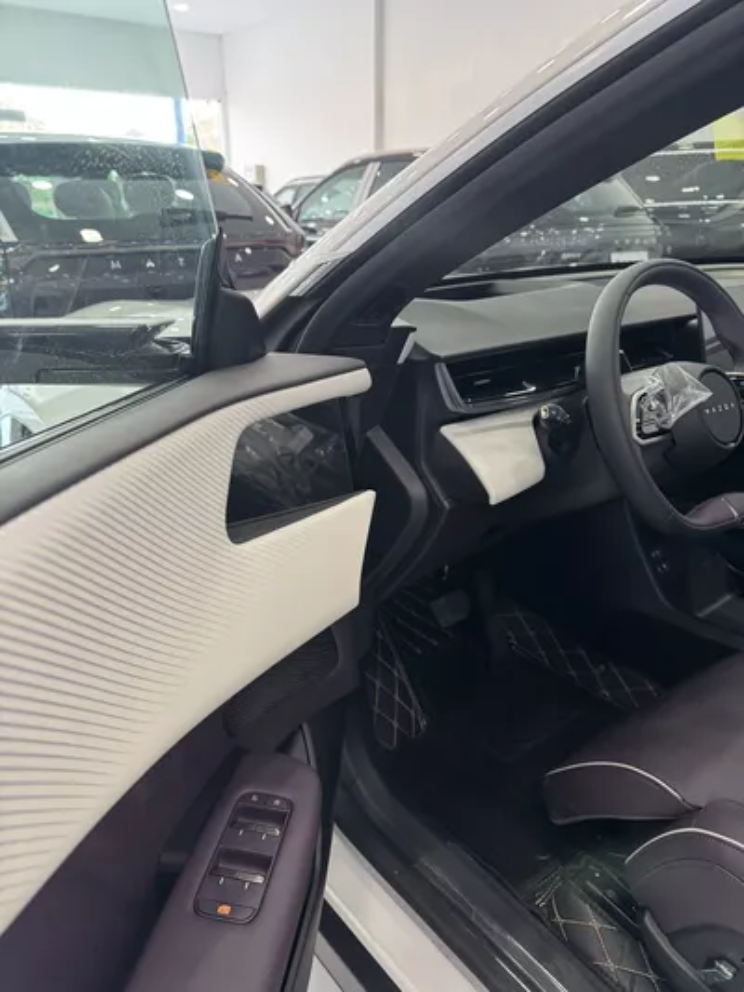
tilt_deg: -21.8
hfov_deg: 56.8
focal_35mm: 24
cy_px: 496
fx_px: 687
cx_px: 372
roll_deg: -0.6
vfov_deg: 71.6
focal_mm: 6.76
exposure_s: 1/60
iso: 320
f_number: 1.78
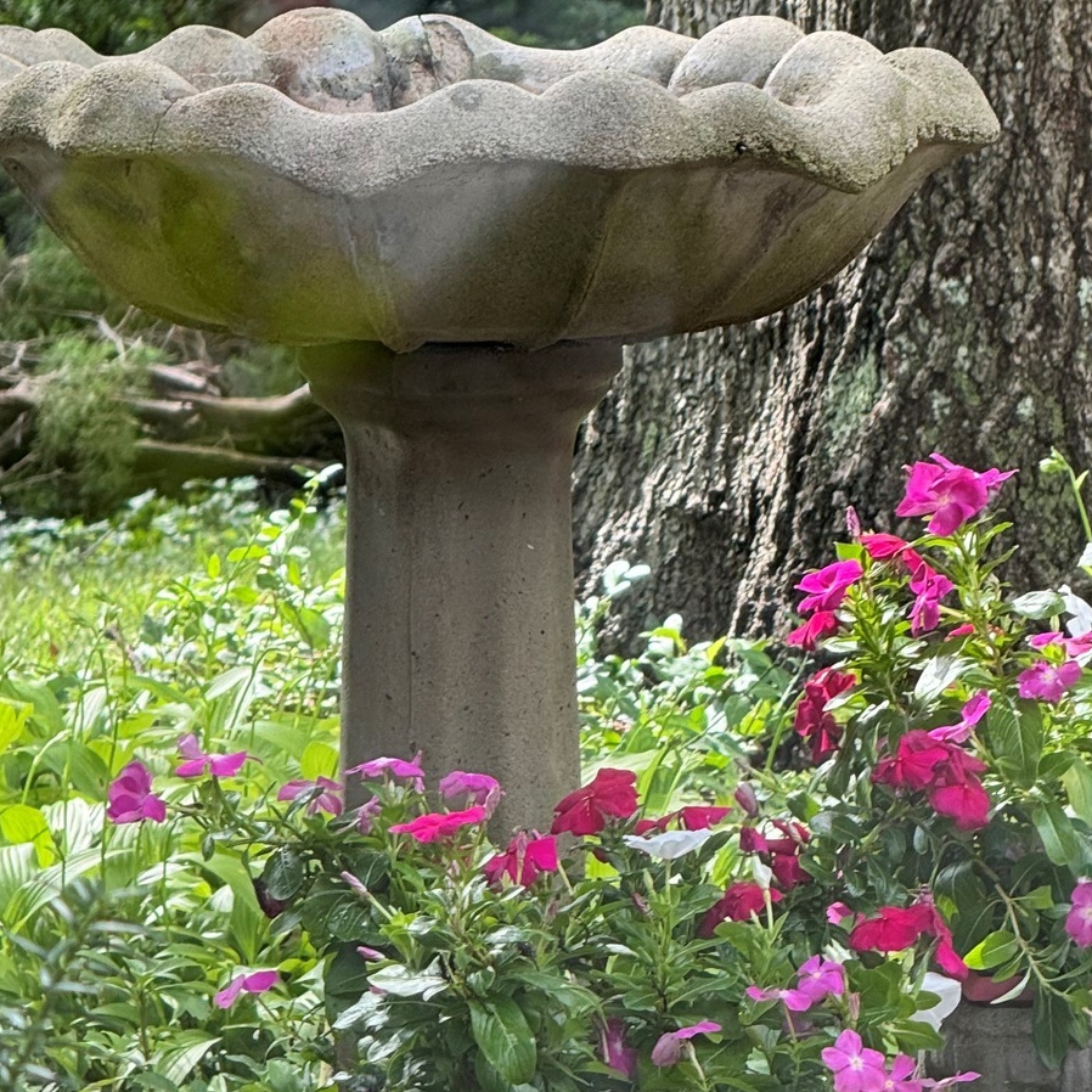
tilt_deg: -8.2
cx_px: 597
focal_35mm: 272
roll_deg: +1.3
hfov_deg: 6.4
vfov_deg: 6.4
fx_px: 9708
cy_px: 455
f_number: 2.8
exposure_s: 1/110
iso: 50
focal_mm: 15.66
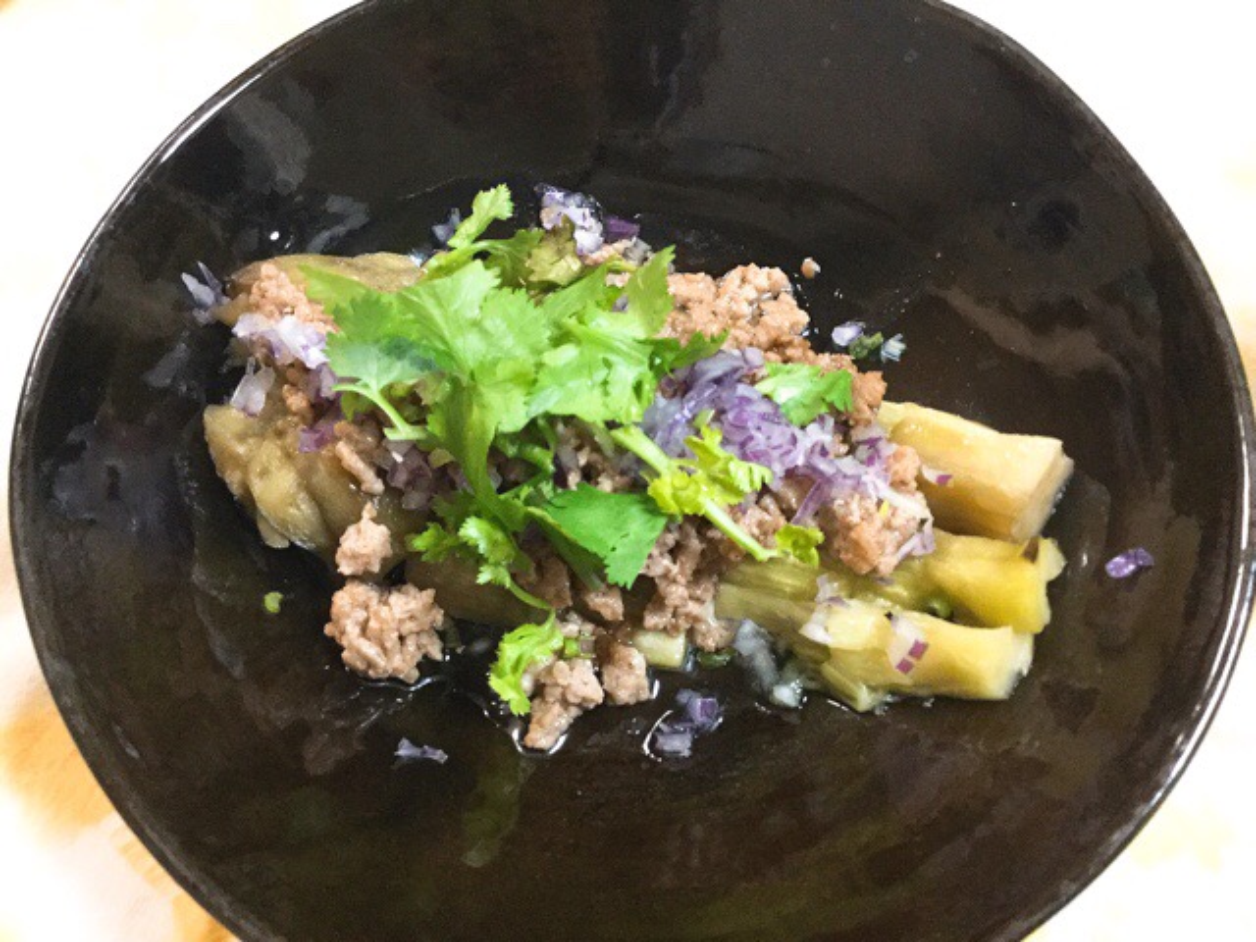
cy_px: 471
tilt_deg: -67.2
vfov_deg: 45.4
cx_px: 628
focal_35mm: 31
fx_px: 1125
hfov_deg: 58.4
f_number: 2.4
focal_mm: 3.3
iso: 200
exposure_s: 1/20
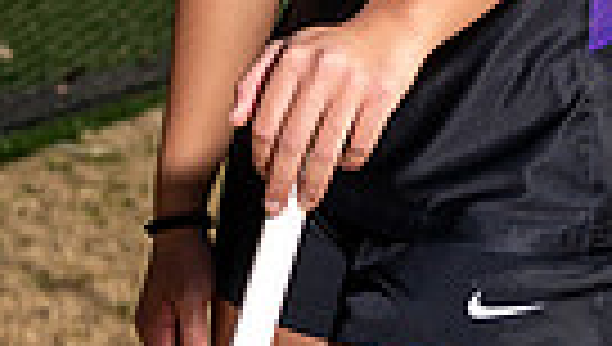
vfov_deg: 6.6
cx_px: 439
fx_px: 2812
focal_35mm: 173
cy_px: -521
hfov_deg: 12.4
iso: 64
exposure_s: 1/1000
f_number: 4.5
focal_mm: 50
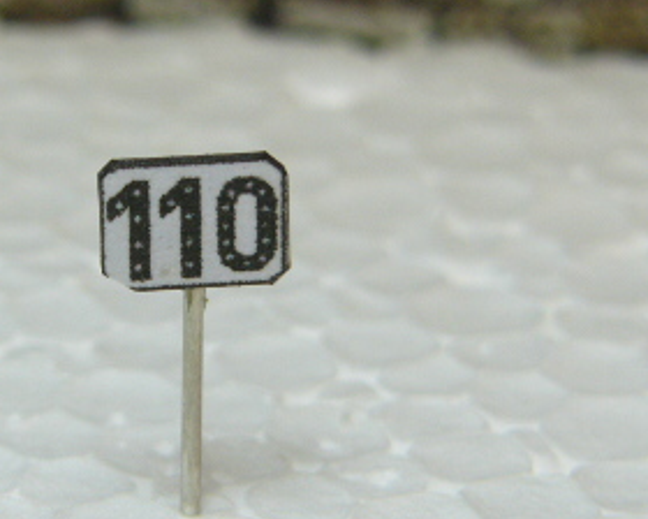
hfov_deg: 7.5
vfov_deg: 6.0
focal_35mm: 257
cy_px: 248
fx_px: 4929
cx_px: 187
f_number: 4
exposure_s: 1/200
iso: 50
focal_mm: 19.1
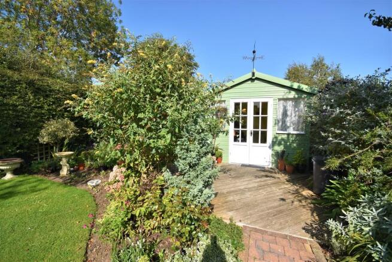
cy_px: 131
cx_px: 196
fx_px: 163
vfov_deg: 77.4
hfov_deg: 100.4
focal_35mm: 15
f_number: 8
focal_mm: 10
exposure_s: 1/250
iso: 100
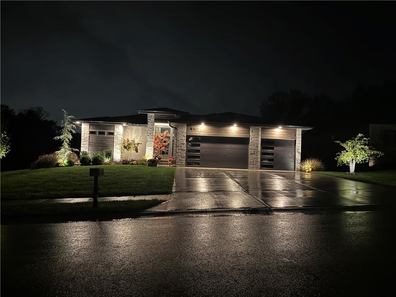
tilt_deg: +1.7
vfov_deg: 56.8
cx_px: 198
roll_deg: -0.8
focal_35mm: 24
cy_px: 148
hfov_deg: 71.6
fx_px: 275
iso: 1250
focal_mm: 6.76
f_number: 1.78
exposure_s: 1/12
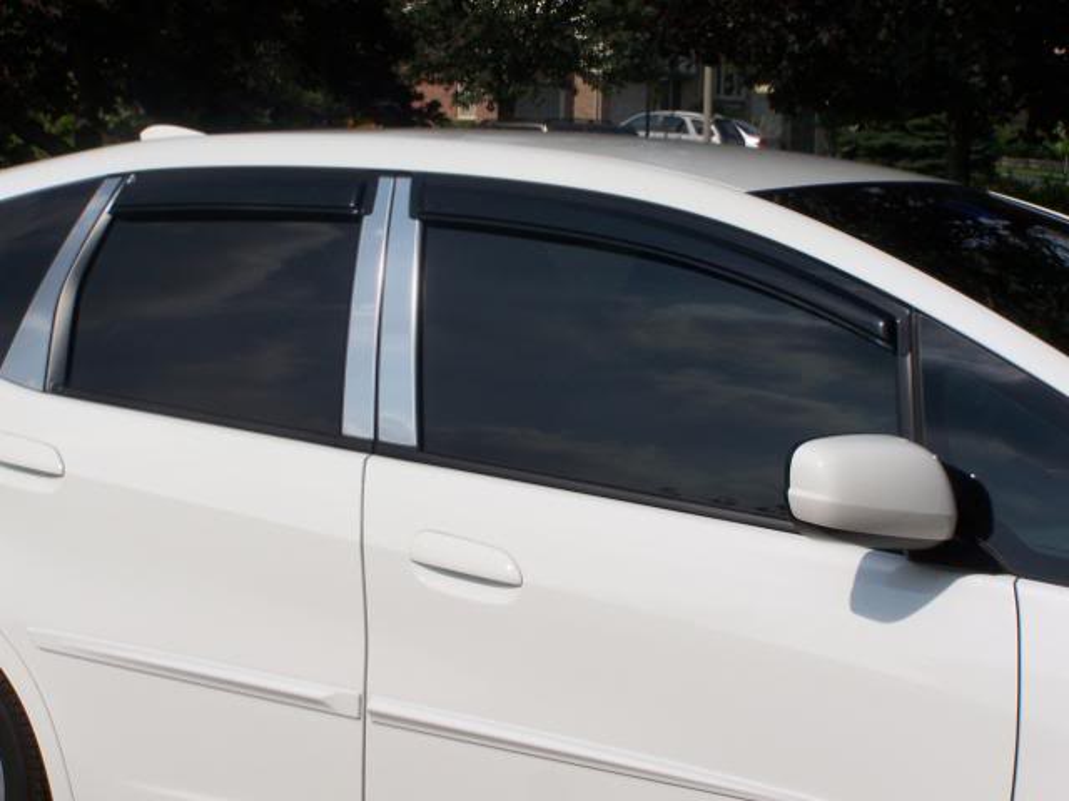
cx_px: 534
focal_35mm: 75
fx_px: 2316
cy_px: 400
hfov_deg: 26.0
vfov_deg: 19.6
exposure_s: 1/800
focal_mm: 12.4
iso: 80
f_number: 6.3
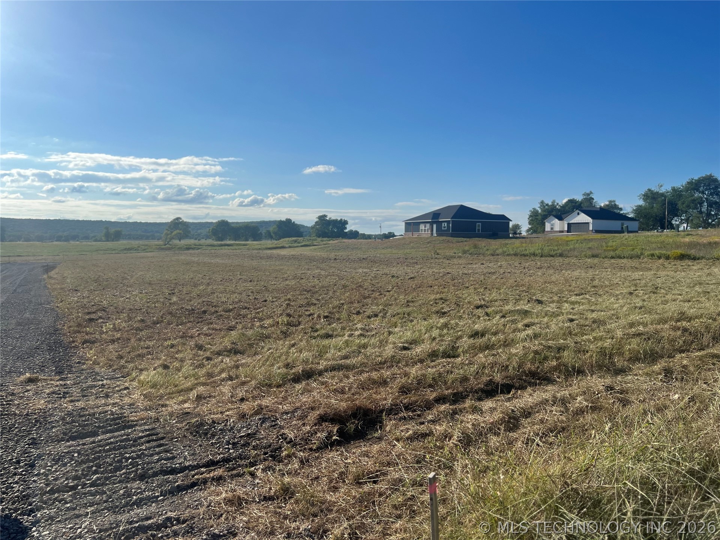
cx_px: 360
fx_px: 541
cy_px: 270
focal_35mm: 26
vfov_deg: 53.1
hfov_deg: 67.3
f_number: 1.5
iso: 50
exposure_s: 1/6993
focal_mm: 5.7
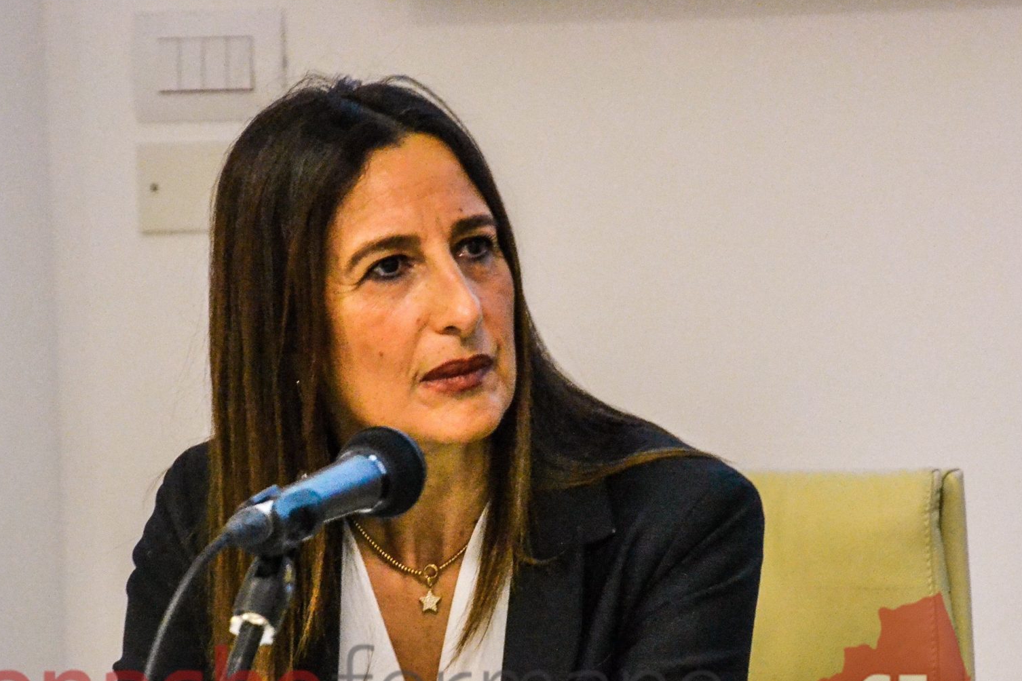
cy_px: 525
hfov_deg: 6.7
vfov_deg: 4.5
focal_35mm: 306
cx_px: 515
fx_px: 8686
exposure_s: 1/60
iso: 3200
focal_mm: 120
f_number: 5.6
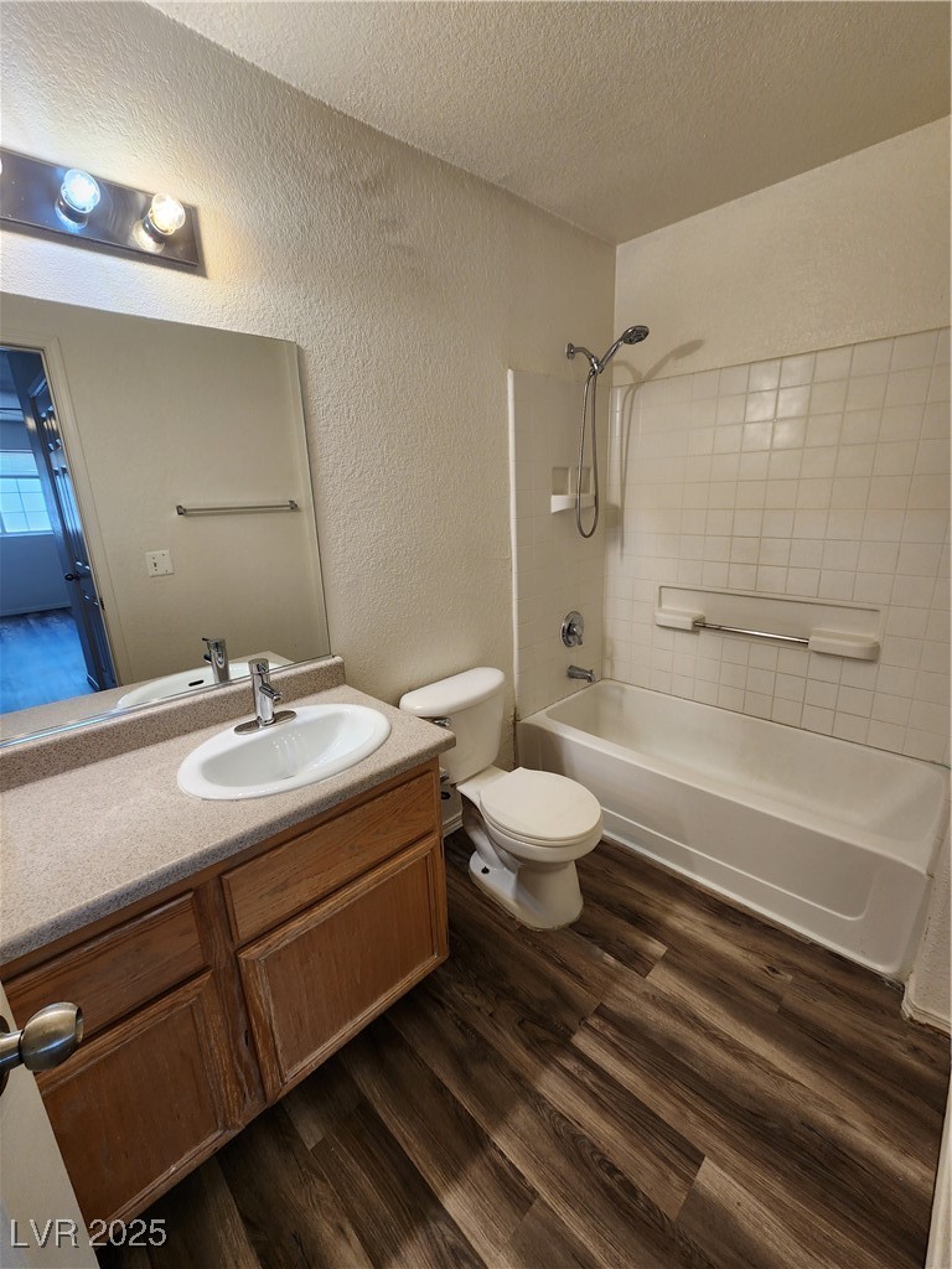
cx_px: 476
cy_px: 634
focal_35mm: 13
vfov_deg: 106.2
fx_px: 477
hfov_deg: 89.9
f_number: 2.2
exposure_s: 1/60
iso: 100
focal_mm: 2.2
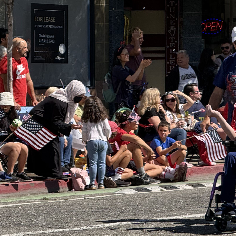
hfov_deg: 6.5
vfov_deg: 6.6
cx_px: 275
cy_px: 115
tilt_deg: -1.8
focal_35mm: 266
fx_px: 2052
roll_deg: +0.0
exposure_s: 1/870
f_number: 2.8
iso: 64
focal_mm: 15.66
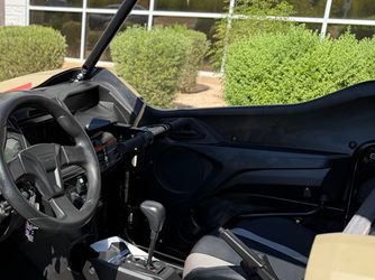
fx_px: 498
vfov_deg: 31.4
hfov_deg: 38.4
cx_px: 36
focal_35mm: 46
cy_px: 171
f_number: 1.78
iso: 80
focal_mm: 6.76
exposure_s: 1/1812
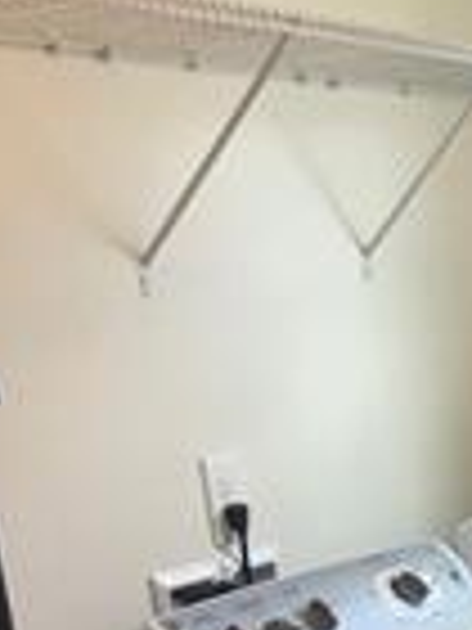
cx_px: 697
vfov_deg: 18.8
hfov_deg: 14.4
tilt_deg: -16.3
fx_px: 1745
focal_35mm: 96
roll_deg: +5.5
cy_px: 837
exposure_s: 1/30
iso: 40
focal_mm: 3.99
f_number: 1.8
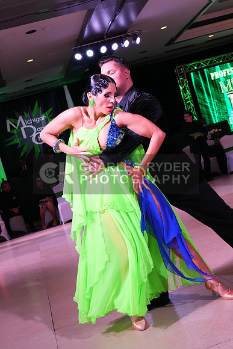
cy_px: 174
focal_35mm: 55
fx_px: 534
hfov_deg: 24.6
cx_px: 116
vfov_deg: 36.2
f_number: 8
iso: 3200
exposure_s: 1/250
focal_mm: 55
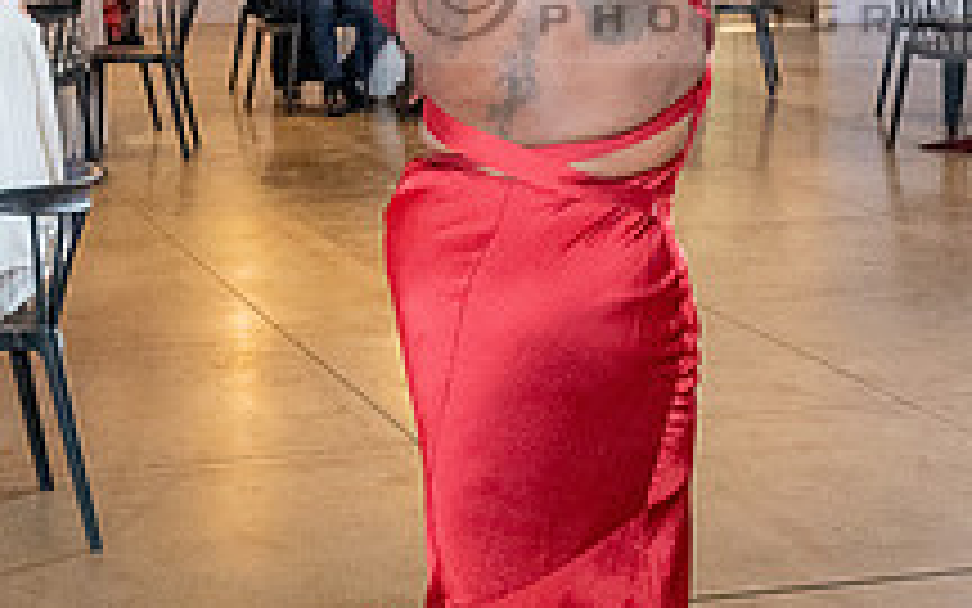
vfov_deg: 13.9
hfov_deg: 22.1
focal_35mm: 93
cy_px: 27
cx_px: 229
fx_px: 2464
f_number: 4
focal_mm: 24
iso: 3200
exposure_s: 1/200
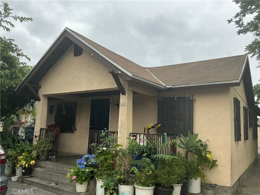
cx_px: 130
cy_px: 98
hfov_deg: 63.4
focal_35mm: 28
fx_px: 210
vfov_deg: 49.7
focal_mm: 3
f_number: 1.8
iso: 25
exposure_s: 1/1786
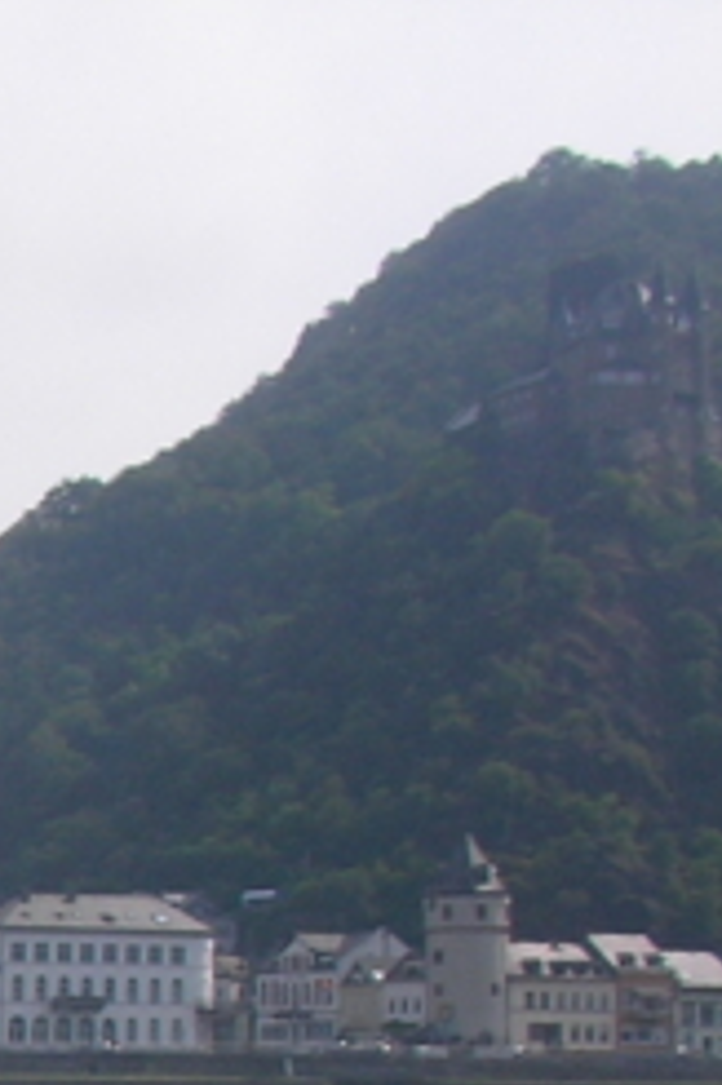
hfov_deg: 9.4
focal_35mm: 129
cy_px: 1322
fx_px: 3886
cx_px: -1041
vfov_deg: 15.3
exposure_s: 1/286
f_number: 7
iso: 50
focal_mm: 6
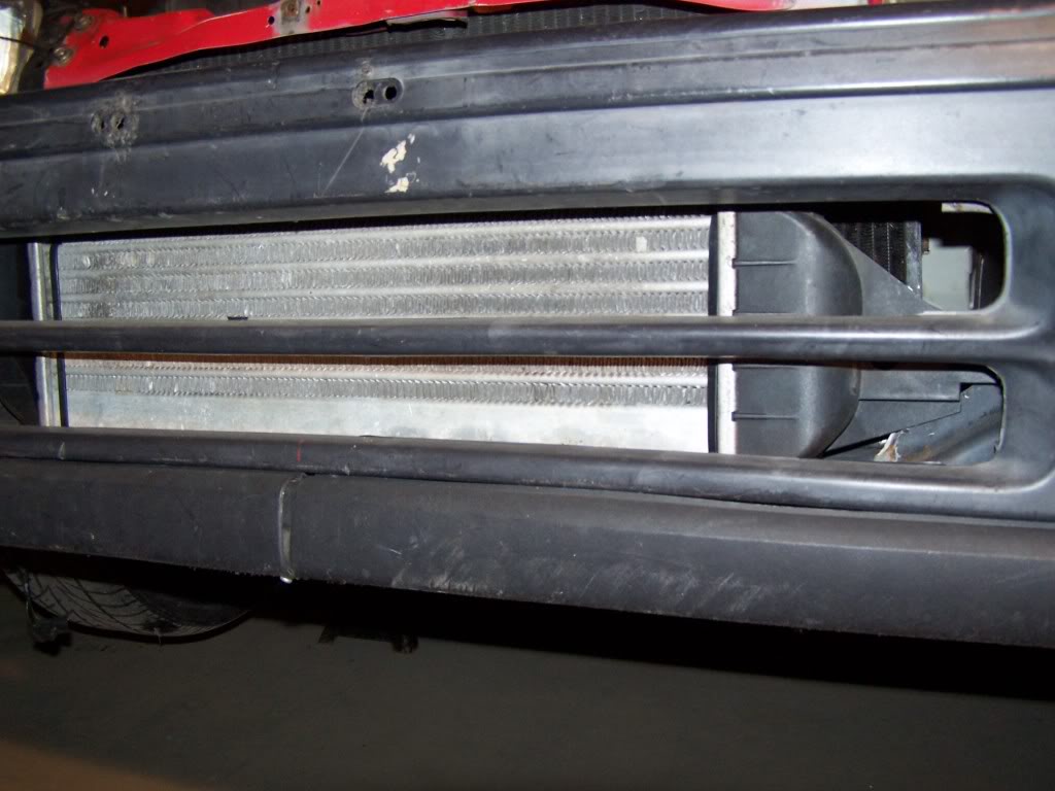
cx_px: 528
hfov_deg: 49.0
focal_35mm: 38
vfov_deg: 37.7
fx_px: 1158
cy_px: 396
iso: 140
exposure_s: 1/60
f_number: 2.8
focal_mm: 6.3
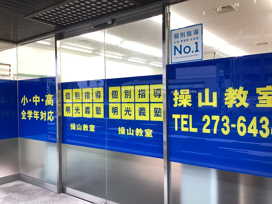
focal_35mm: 31
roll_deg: +0.7
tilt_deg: -4.0
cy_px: 102
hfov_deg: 58.3
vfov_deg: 45.5
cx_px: 136
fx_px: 244
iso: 50
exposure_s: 1/60
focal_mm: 3.3
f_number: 2.4
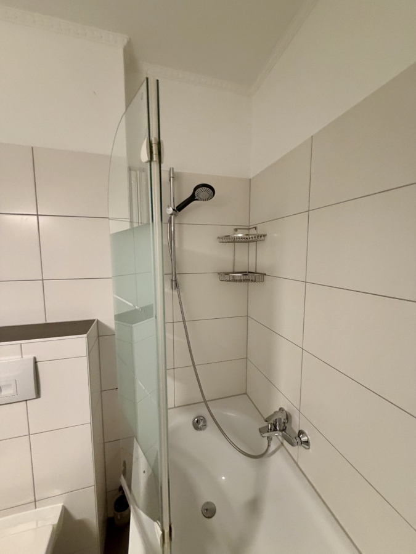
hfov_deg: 85.7
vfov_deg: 102.1
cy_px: 277
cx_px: 208
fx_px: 224
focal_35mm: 14
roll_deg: +0.1
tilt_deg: -4.2
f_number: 2.2
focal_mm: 2.22
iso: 400
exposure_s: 1/50
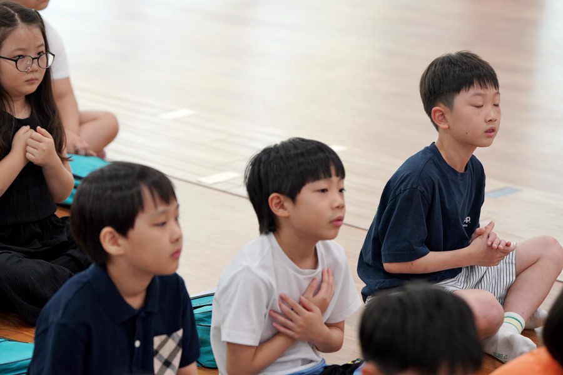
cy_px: 188
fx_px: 1970
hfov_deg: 16.3
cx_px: 282
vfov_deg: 10.9
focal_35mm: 126
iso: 1600
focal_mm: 126
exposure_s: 1/160
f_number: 4
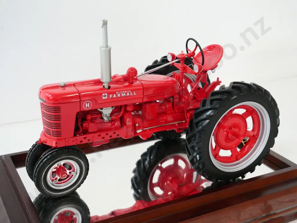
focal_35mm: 46
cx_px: 148
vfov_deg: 31.5
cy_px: 112
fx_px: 395
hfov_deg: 41.2
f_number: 5.6
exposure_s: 1/60
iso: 3200
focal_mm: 23
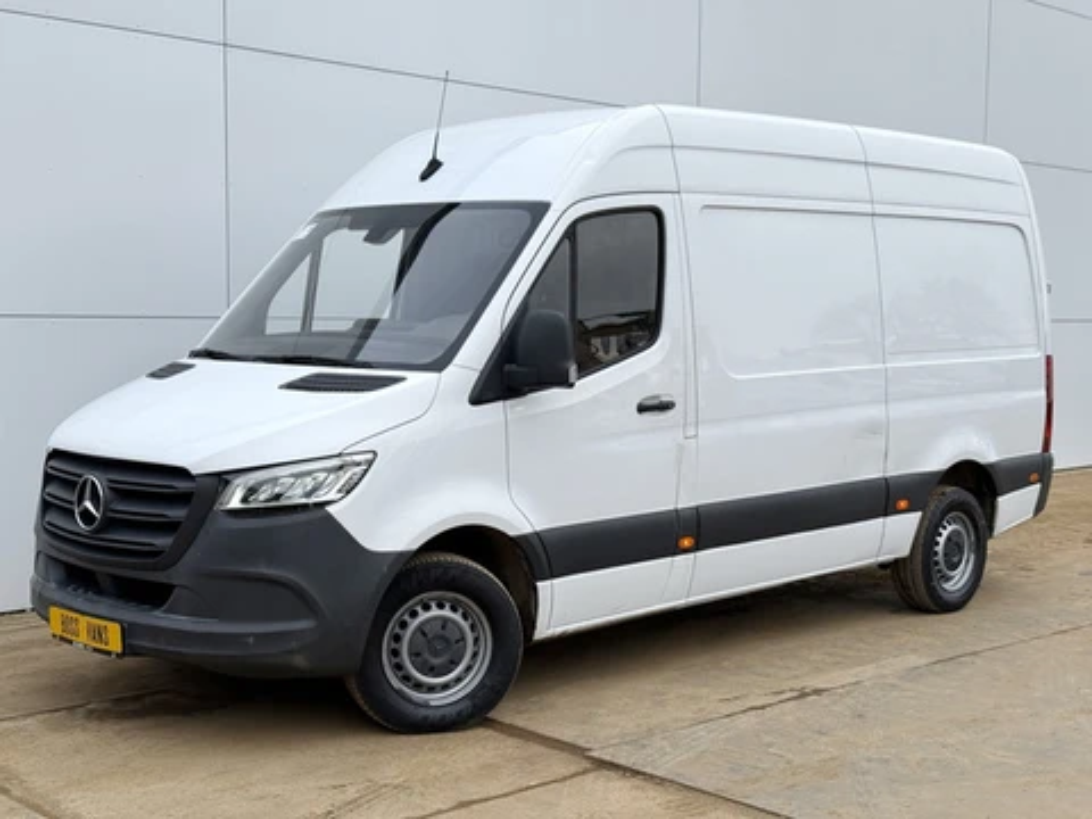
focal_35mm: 48
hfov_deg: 39.7
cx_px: 546
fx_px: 1514
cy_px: 410
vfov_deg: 30.3
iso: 64
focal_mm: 6.76
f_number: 1.78
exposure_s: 1/1285
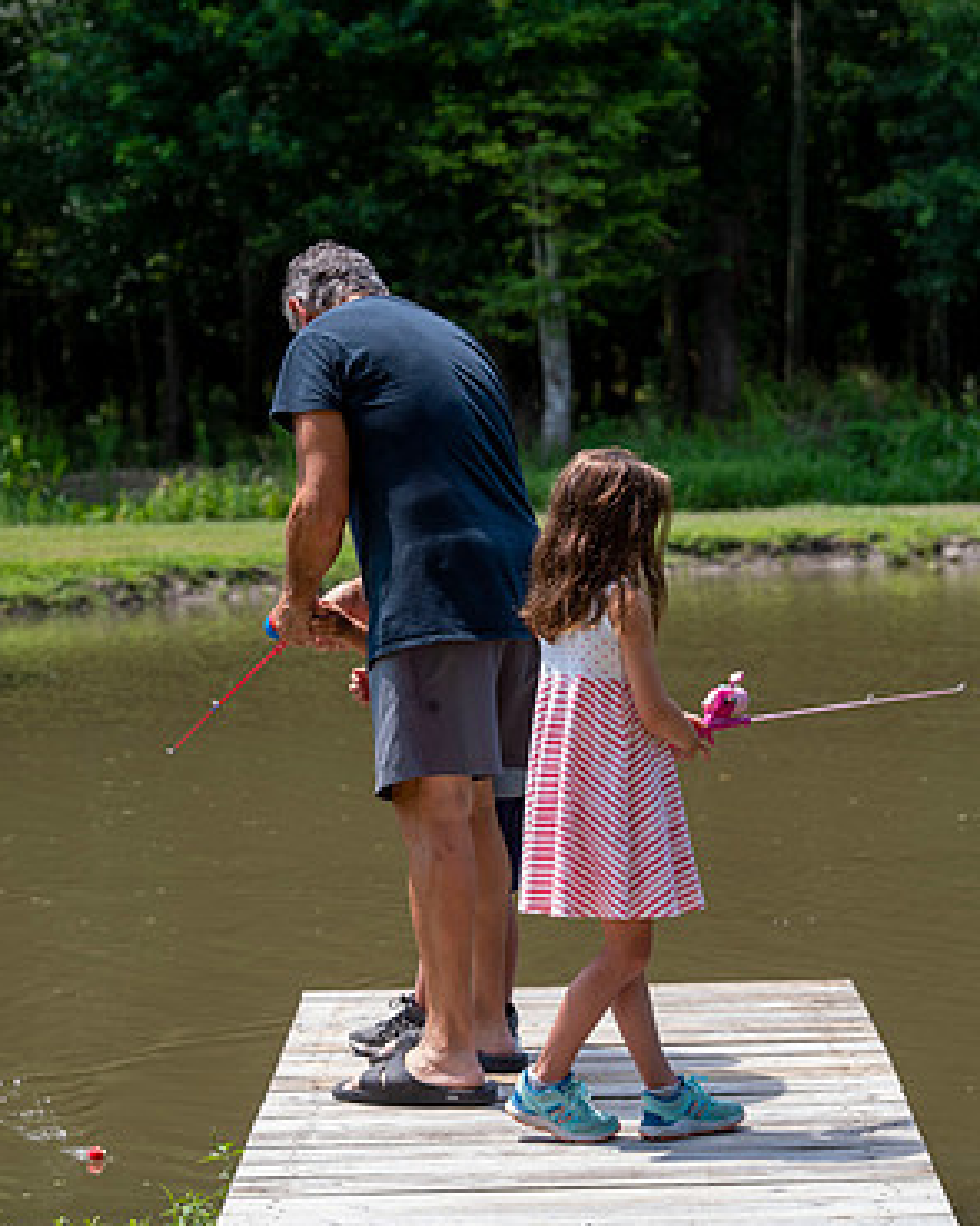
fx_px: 4643
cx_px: 493
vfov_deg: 15.0
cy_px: 598
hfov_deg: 12.0
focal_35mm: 128
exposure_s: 1/250
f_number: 8
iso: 400
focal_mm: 112
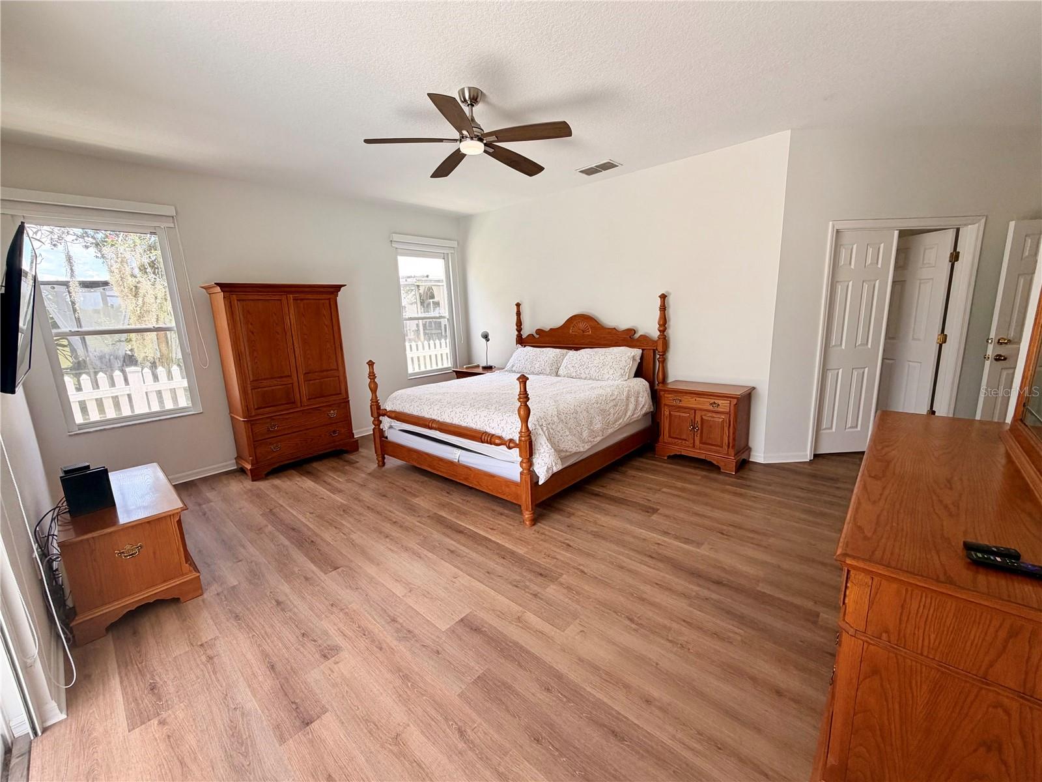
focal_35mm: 14
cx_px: 521
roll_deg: +2.6
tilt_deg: -11.5
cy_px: 391
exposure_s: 1/135
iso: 50
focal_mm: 2.22
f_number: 2.2
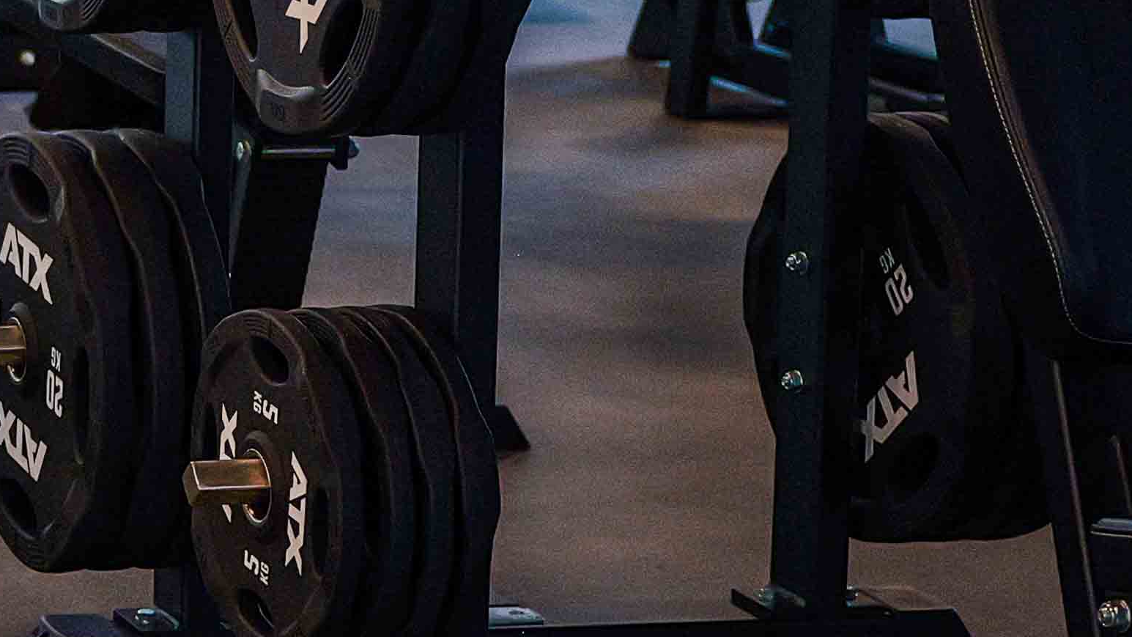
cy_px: -155
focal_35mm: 131
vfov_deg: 9.1
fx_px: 3932
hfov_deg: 14.6
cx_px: -841
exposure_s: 1/125
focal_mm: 33
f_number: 2.8
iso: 1250
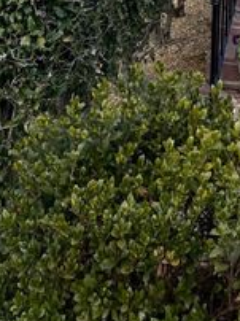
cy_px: -196
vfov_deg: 19.2
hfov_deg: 17.1
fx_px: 797
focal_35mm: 86
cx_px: 164
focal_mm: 5.1
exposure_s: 1/1475
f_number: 1.6
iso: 32
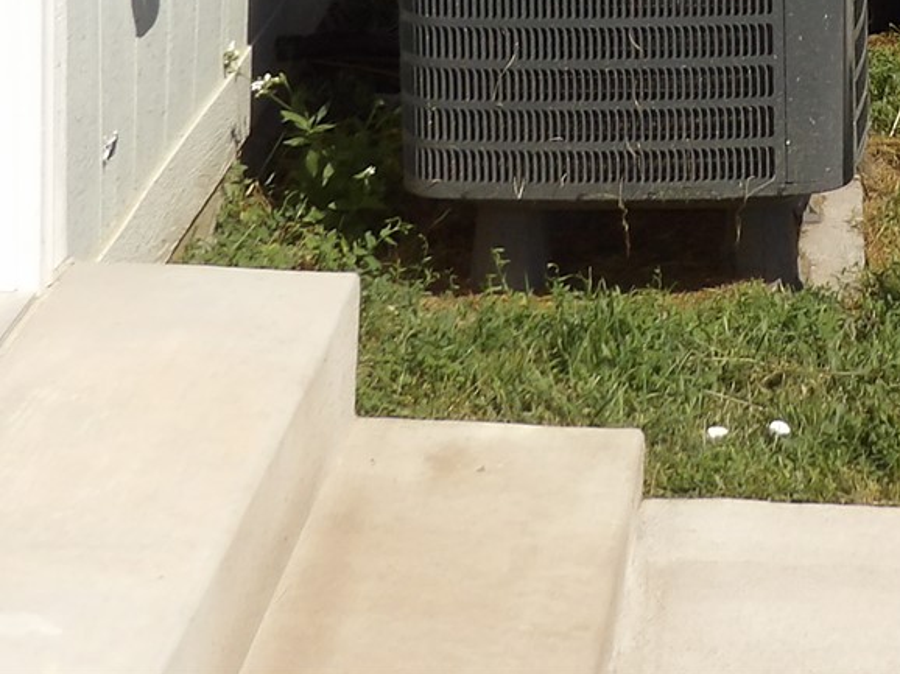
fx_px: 3041
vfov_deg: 11.7
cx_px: 997
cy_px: -518
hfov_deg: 16.3
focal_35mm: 117
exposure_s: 1/631
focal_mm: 5.9
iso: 100
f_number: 5
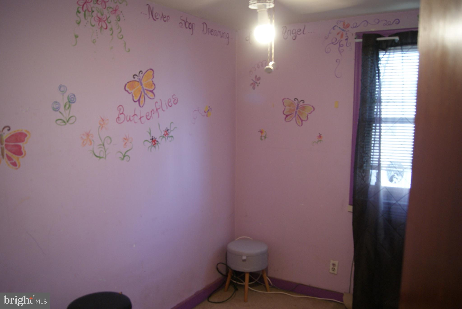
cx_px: 231
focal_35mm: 30
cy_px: 154
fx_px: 385
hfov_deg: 61.9
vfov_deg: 43.7
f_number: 4
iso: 400
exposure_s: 1/40
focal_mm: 20
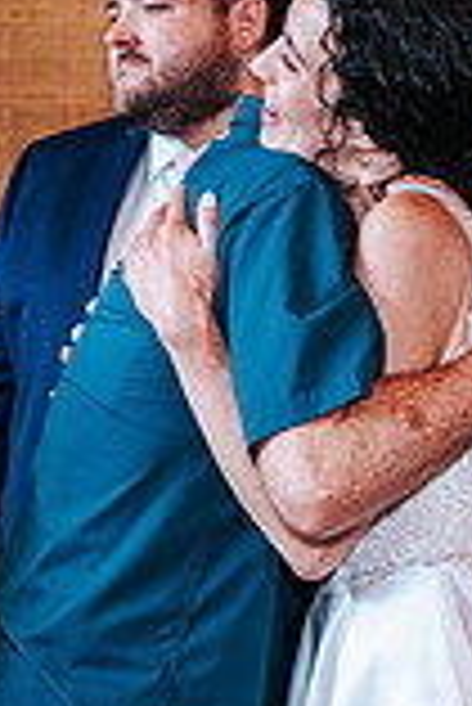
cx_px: 357
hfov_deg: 9.2
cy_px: 486
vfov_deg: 13.6
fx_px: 2943
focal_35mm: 150
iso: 1000
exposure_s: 1/125
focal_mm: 35
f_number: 3.2
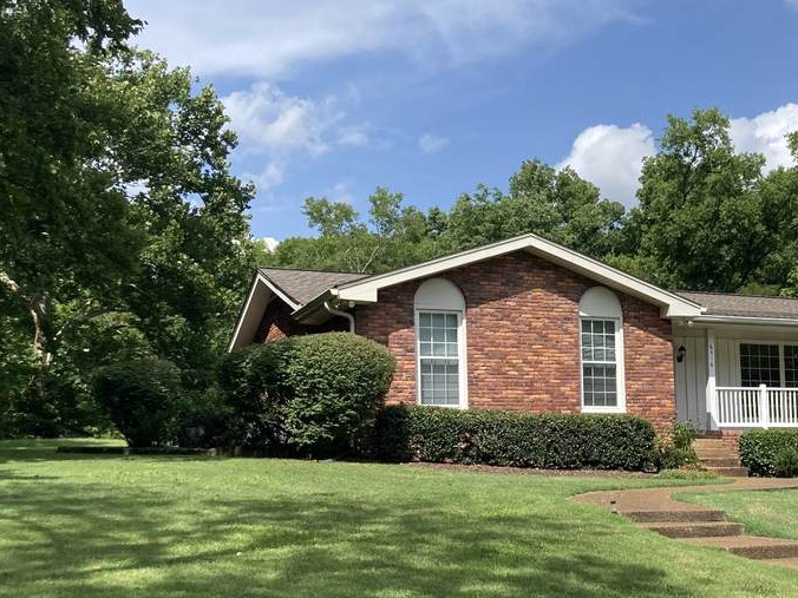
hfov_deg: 35.5
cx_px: 583
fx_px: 1222
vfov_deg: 27.5
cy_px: 362
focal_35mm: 53
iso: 20
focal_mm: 3.99
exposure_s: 1/1845
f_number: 1.8
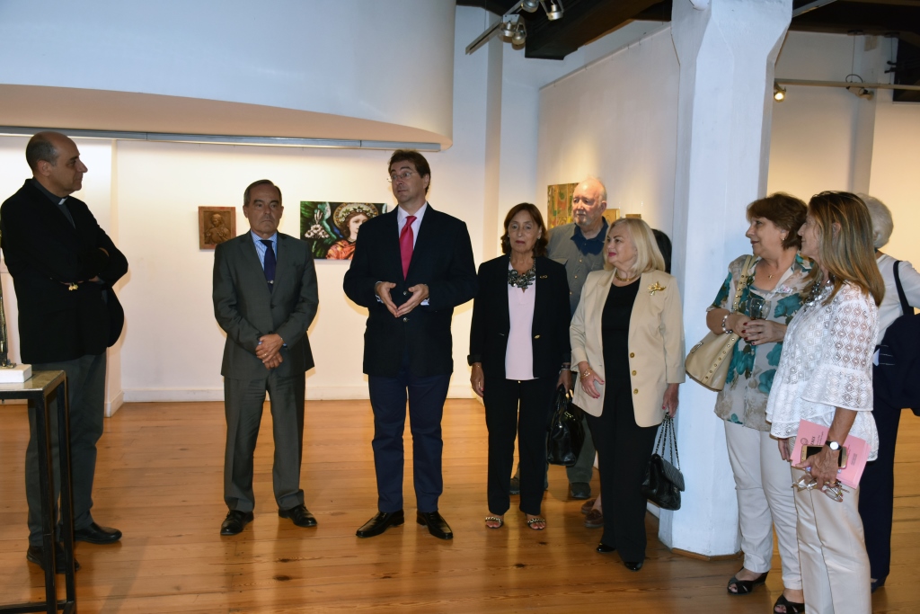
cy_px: 307
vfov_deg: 40.0
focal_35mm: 33
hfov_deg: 57.2
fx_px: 843
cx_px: 460
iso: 640
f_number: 3.5
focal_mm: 22
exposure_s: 1/60
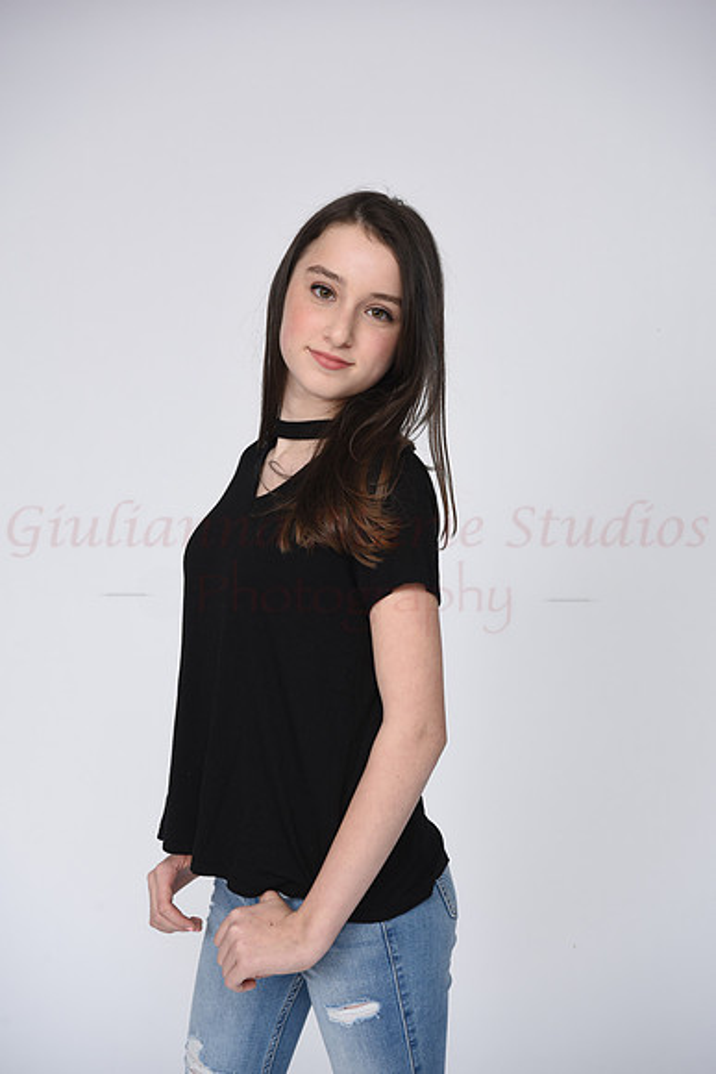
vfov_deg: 36.2
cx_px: 358
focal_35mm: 55
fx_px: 1640
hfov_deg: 24.6
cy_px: 537
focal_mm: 55
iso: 100
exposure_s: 1/160
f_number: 7.1
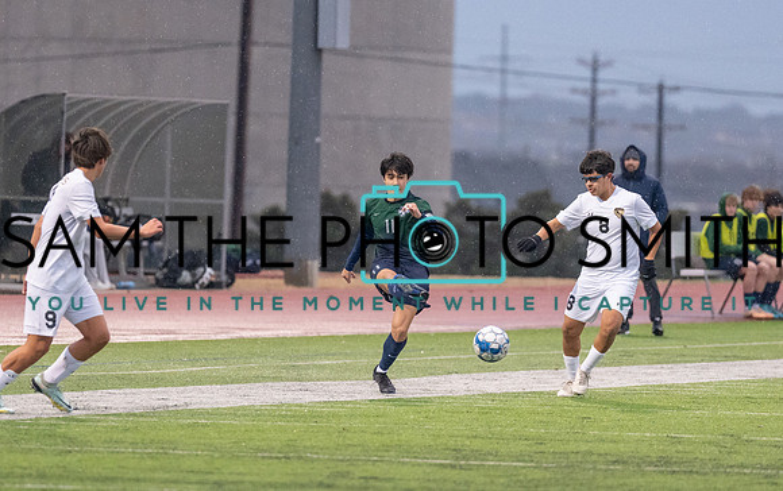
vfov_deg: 3.5
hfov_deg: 5.6
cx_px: 329
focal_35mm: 375
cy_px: 277
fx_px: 8002
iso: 3200
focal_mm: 200
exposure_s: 1/1250
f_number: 2.8
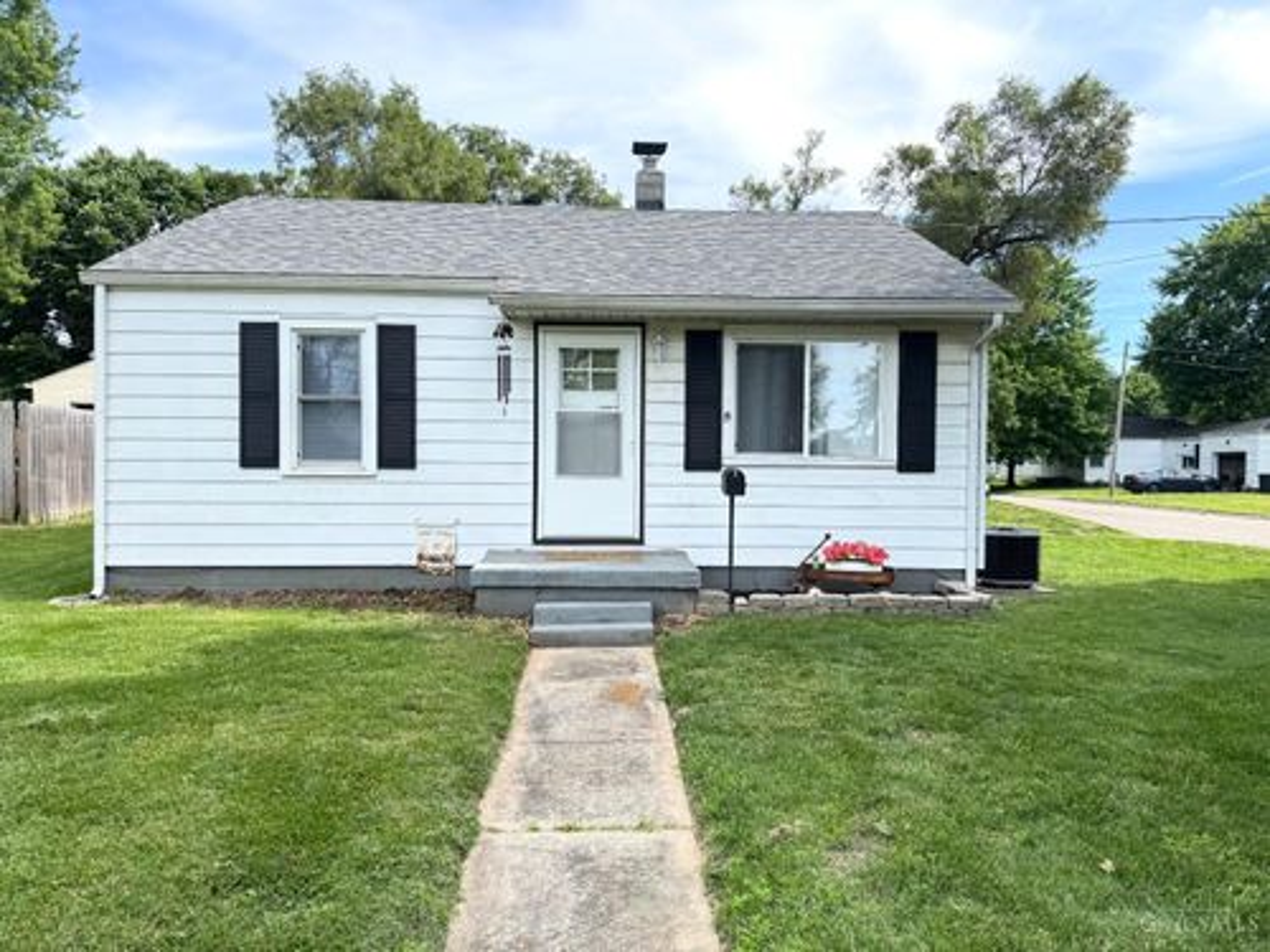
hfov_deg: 71.6
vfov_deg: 56.8
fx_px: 881
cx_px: 635
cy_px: 476
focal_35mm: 24
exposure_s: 1/876
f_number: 1.78
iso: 80
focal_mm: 6.76
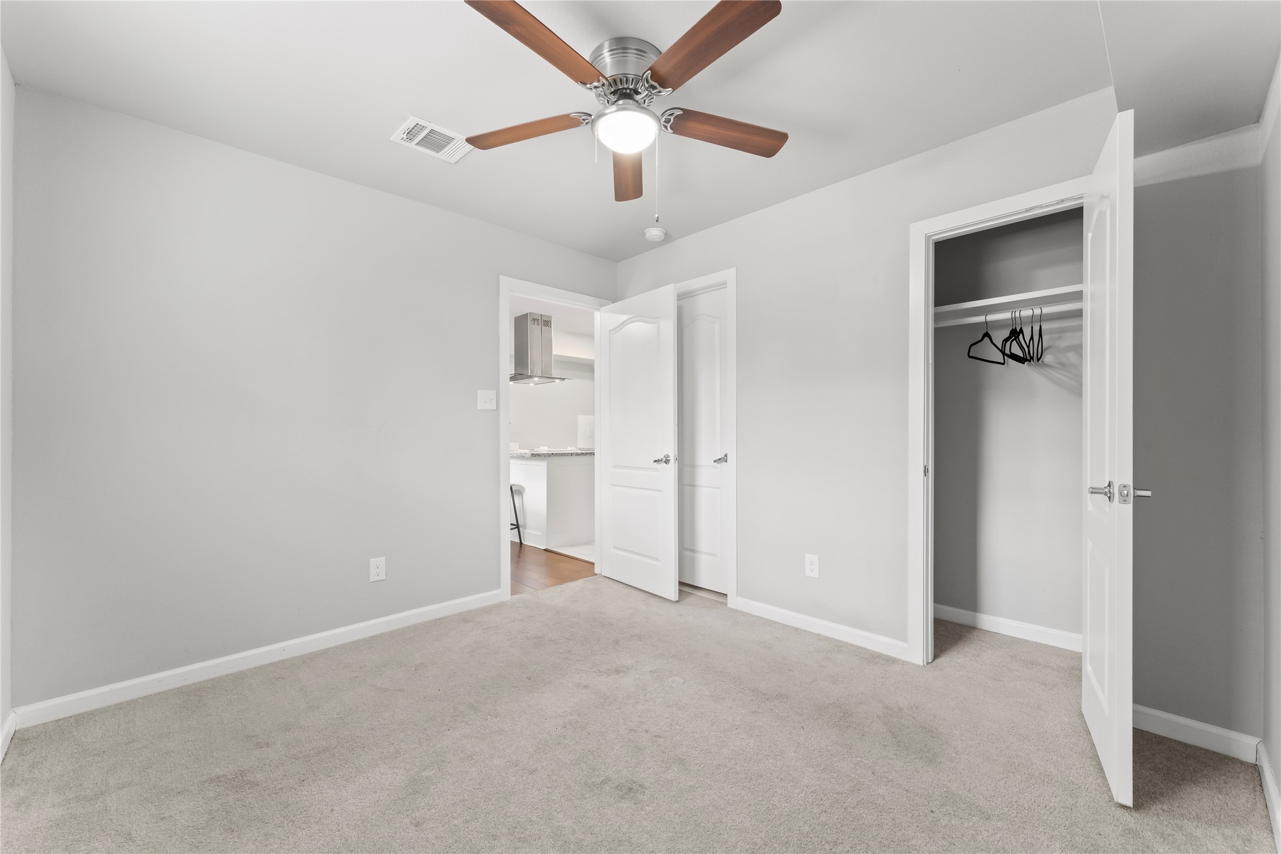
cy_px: 427
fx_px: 498
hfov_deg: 104.3
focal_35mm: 14
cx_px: 640
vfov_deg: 81.2
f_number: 11
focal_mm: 14
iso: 640
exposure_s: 1.3
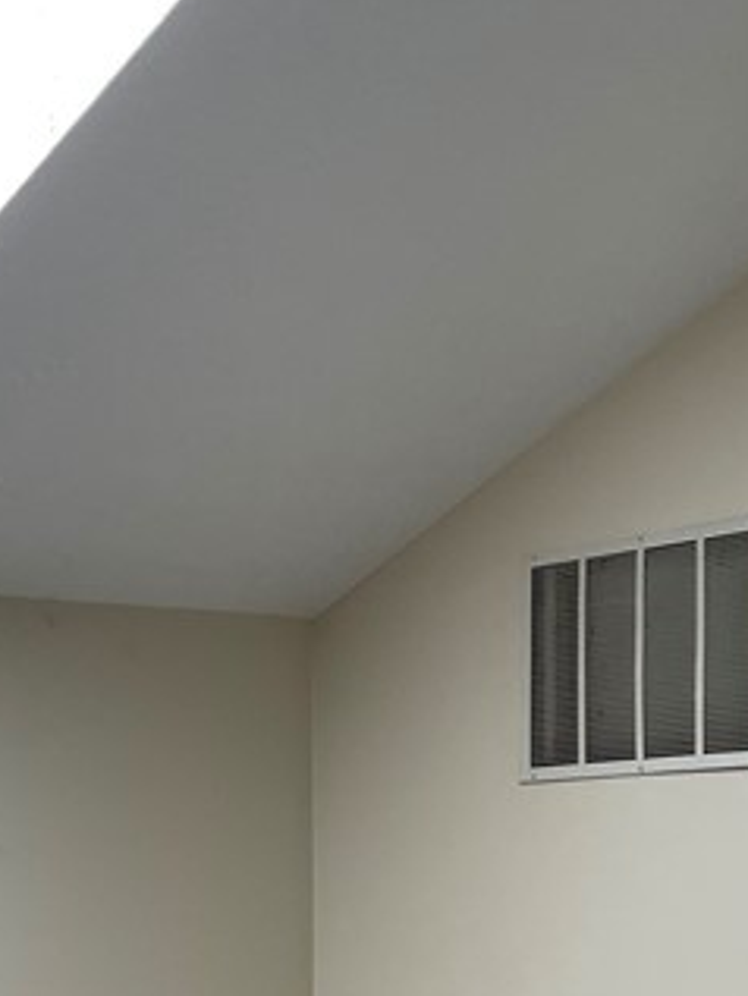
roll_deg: +0.4
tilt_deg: -3.1
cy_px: 980
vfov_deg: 22.4
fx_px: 2419
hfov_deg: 17.3
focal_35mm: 84
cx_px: 79
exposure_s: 1/121
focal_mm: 4.2
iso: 80
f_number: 1.6
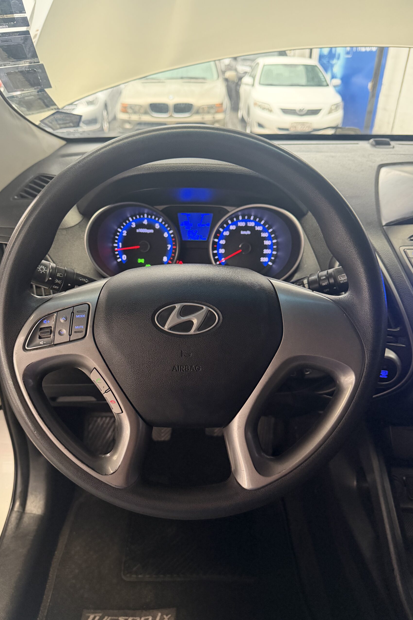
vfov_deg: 71.5
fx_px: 430
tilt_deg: -30.8
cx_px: 187
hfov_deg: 51.2
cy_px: 310
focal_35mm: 25
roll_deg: -0.3
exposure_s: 1/60
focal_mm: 6.76
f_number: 1.78
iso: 500
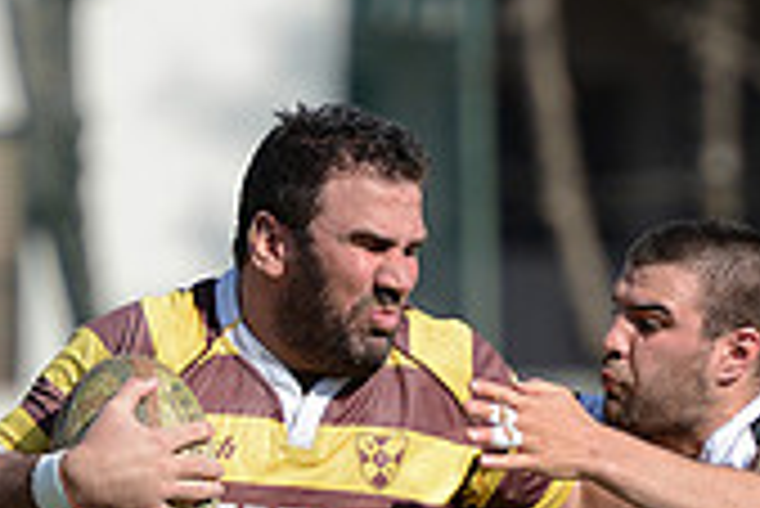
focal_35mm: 924
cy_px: 834
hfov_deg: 2.2
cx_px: 670
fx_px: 19523
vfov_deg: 1.5
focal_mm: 270
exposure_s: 1/2000
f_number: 4
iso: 320
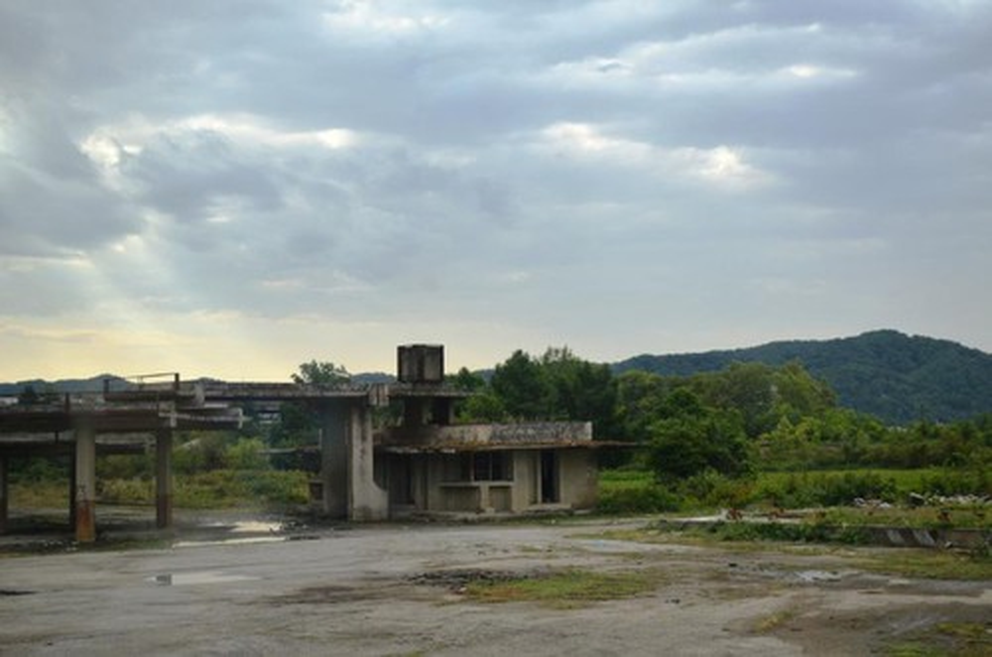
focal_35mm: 54
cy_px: 328
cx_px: 496
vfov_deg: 24.9
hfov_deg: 36.9
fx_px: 1485
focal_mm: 36
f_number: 5
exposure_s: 1/1000
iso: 450
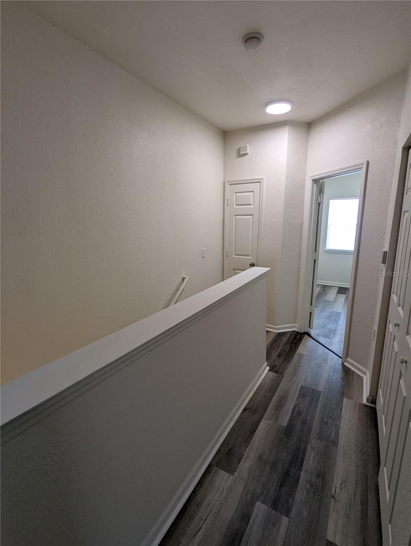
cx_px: 206
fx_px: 253
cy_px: 273
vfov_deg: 94.4
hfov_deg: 78.2
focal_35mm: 16
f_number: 2.2
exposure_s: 1/27.5
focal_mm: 2.35
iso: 48
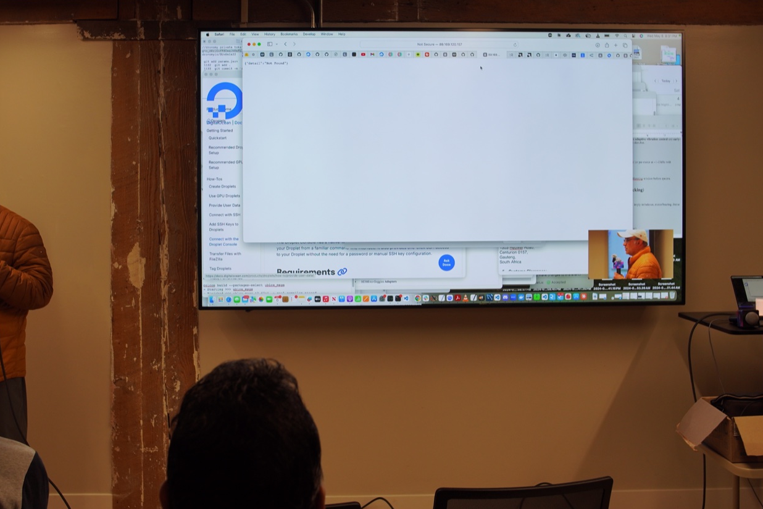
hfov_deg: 43.9
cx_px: 353
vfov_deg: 30.0
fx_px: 946
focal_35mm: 45
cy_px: 196
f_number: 4
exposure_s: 1/60
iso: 125
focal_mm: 23
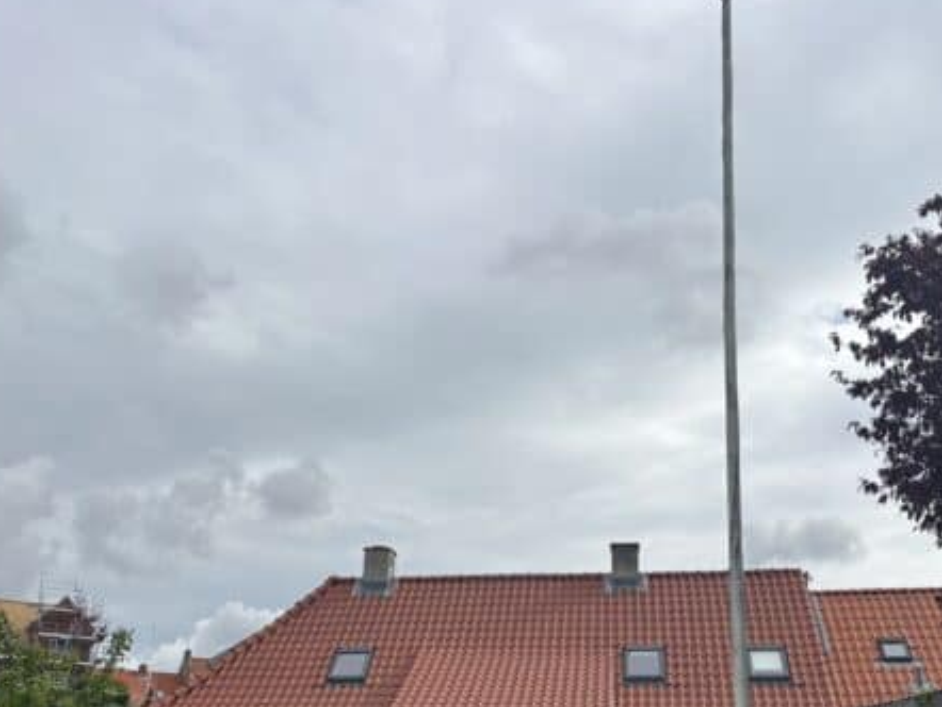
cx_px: 524
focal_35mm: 40
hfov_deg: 46.7
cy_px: 517
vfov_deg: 35.3
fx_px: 1089
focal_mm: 5.96
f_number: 1.6
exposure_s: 1/6329
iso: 50
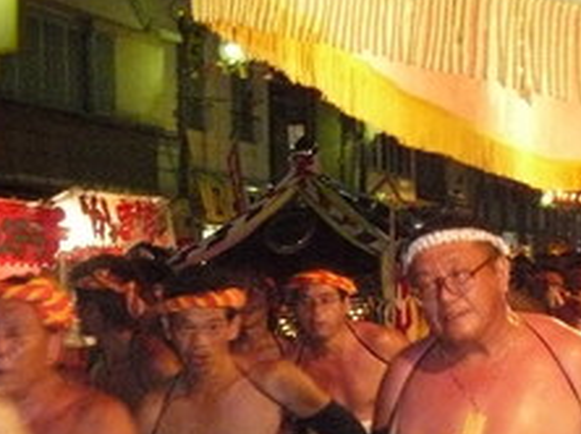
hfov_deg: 24.7
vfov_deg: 18.8
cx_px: 131
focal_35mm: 78
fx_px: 1308
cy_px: 309
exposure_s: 1/30
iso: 800
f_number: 4
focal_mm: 6
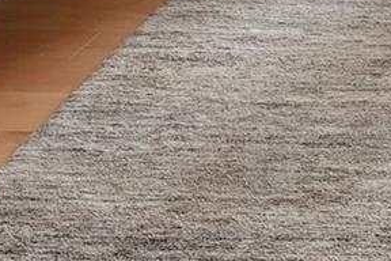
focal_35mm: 92
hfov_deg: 18.4
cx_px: 657
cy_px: -383
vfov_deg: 11.8
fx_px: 997
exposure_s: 1/30
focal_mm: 11
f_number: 8
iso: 160
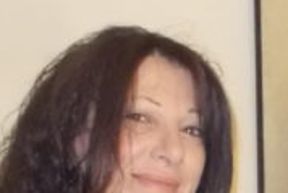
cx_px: 424
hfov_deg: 14.7
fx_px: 1041
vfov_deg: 10.2
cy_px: 284
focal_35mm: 130
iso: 640
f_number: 3.3
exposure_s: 1/30
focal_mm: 4.1
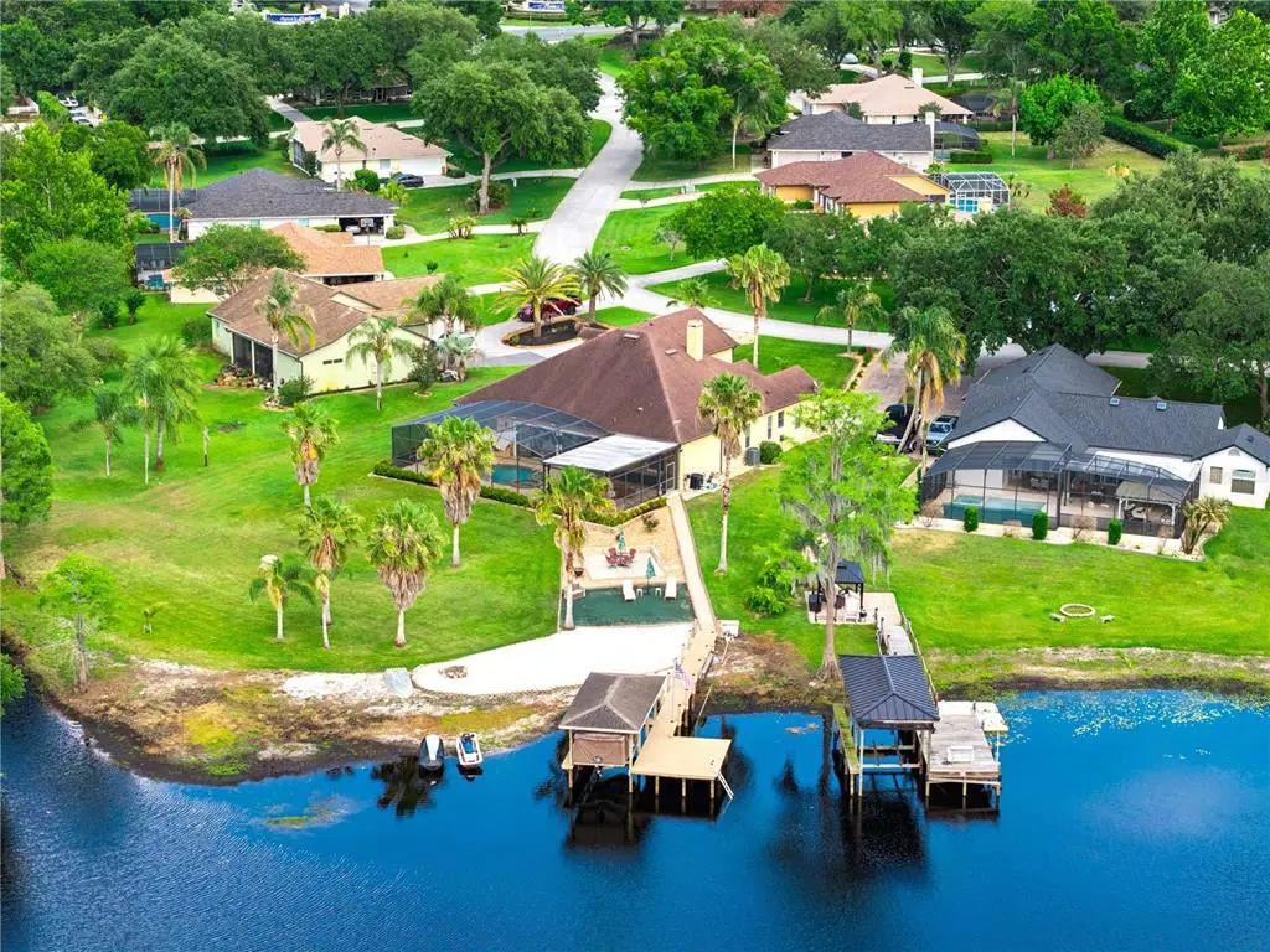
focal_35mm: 70
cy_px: 476
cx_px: 635
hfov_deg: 27.8
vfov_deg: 21.0
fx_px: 2568
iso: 100
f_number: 2.8
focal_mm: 19.4
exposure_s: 1/30
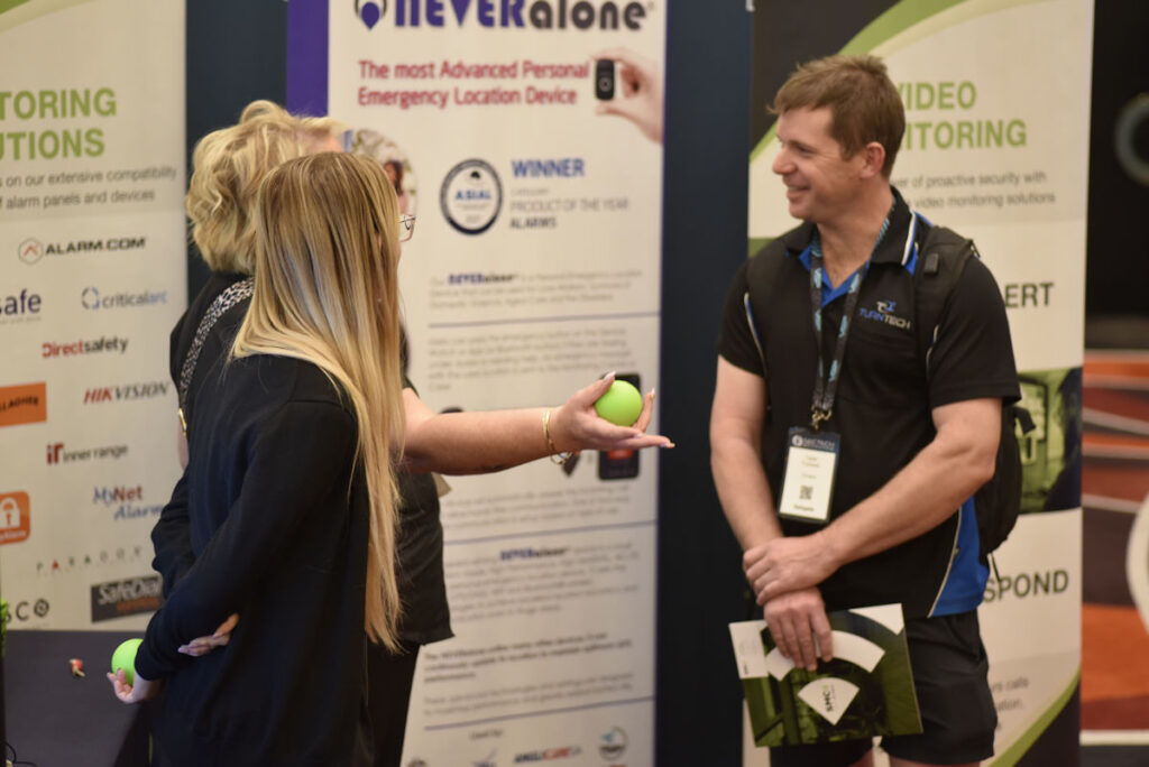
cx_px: 574
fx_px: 3193
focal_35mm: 100
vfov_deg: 13.7
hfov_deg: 20.4
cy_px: 384
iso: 2000
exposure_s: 1/125
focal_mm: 100
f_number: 2.8
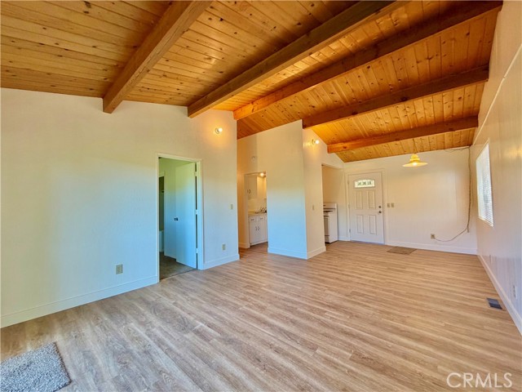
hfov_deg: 102.1
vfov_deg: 85.7
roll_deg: +0.9
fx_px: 211
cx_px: 261
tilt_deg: +2.6
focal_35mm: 14
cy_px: 196
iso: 250
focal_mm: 2.22
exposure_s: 1/120
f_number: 2.2
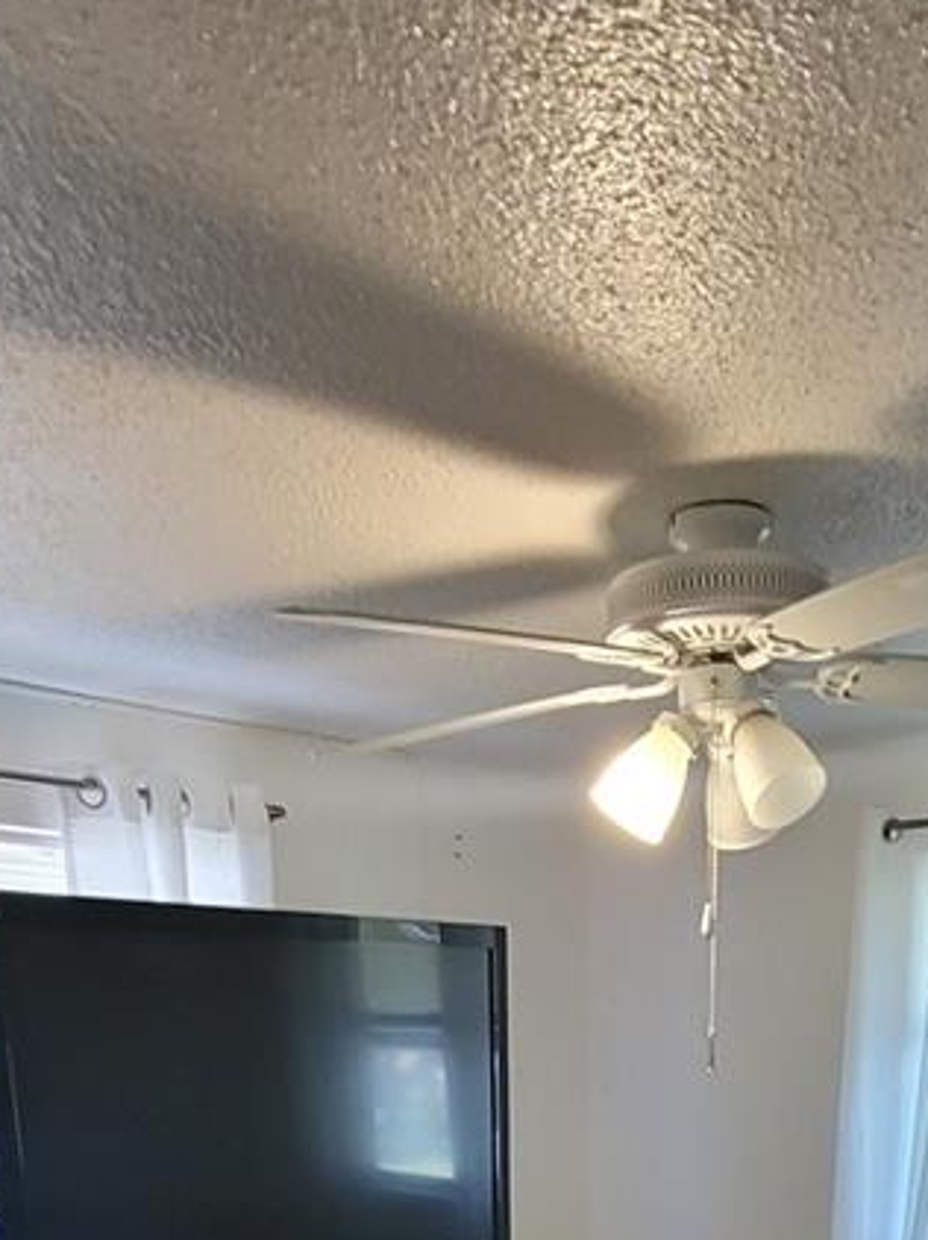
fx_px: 1324
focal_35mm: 37
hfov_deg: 38.2
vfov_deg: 37.8
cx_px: 623
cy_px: 1484
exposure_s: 1/40
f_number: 2.2
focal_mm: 2.2
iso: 320
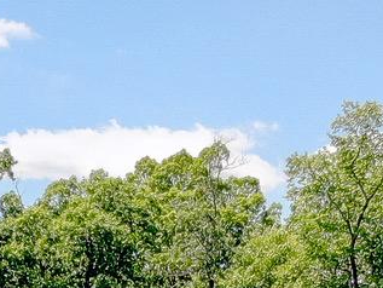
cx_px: -88
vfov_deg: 9.0
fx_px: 1716
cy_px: 599
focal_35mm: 155
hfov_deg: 12.4
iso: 100
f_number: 2.8
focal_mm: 4.5
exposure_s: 1/535
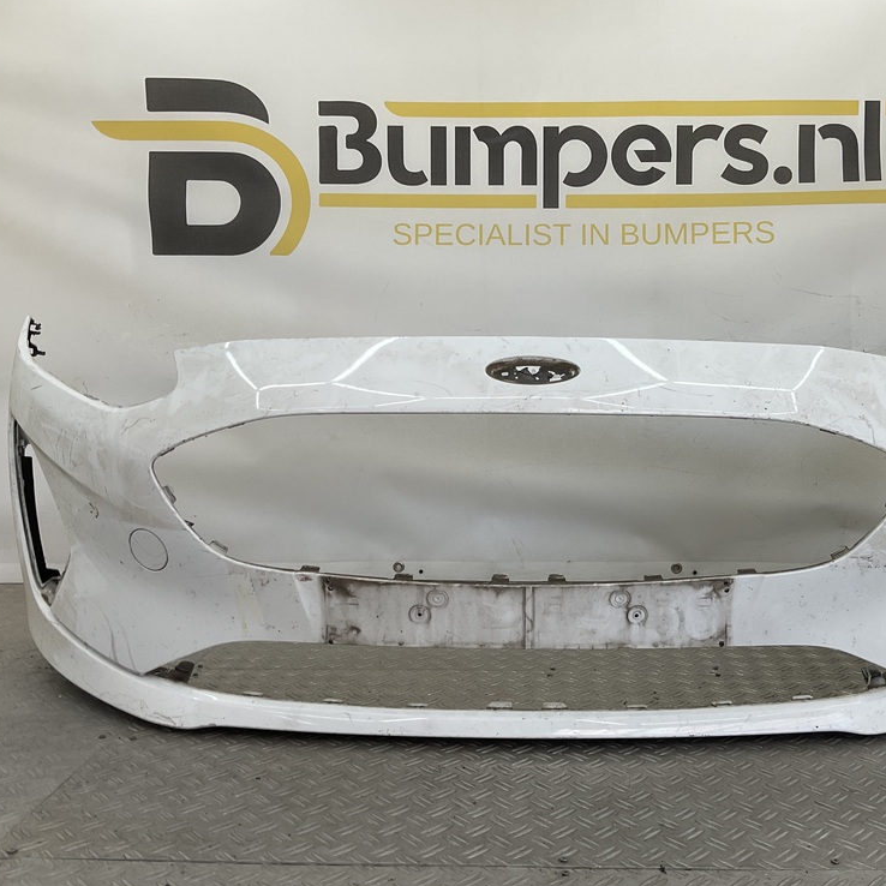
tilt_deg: -8.4
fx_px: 1014
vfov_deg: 47.2
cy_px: 450
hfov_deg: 46.9
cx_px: 532
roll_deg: -0.8
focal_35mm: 35
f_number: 1.8
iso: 16
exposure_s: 1/259
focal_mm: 3
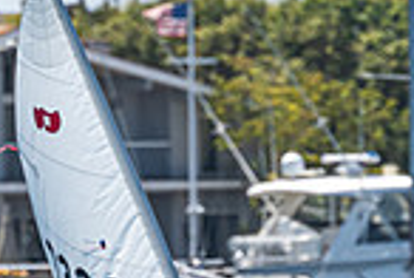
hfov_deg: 1.0
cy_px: 647
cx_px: -142
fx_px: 23323
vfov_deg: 0.7
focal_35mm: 2024
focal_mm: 400
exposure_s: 1/640
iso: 400
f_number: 11
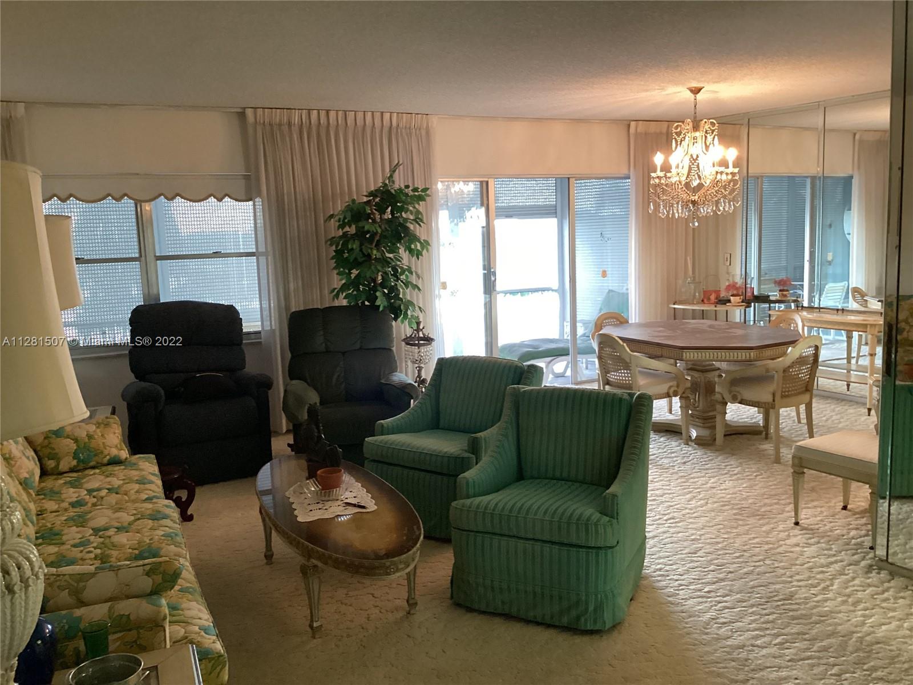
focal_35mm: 31
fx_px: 818
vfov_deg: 45.4
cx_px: 456
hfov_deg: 58.4
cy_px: 342
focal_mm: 3.3
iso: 250
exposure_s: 1/50
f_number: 2.4
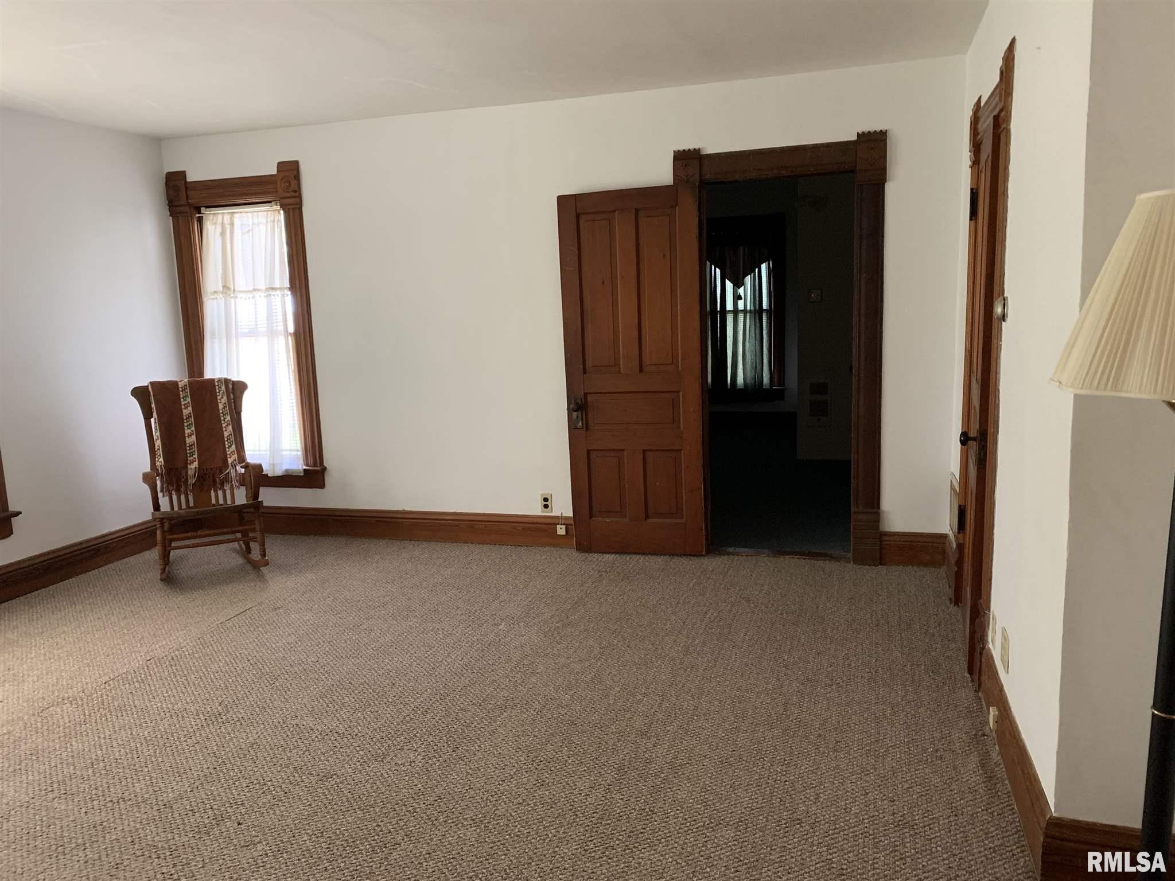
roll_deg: +2.8
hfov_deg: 67.3
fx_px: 883
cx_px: 588
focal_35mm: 26
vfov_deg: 53.1
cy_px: 440
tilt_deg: -10.1
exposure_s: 1/60
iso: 320
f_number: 1.8
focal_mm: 4.25
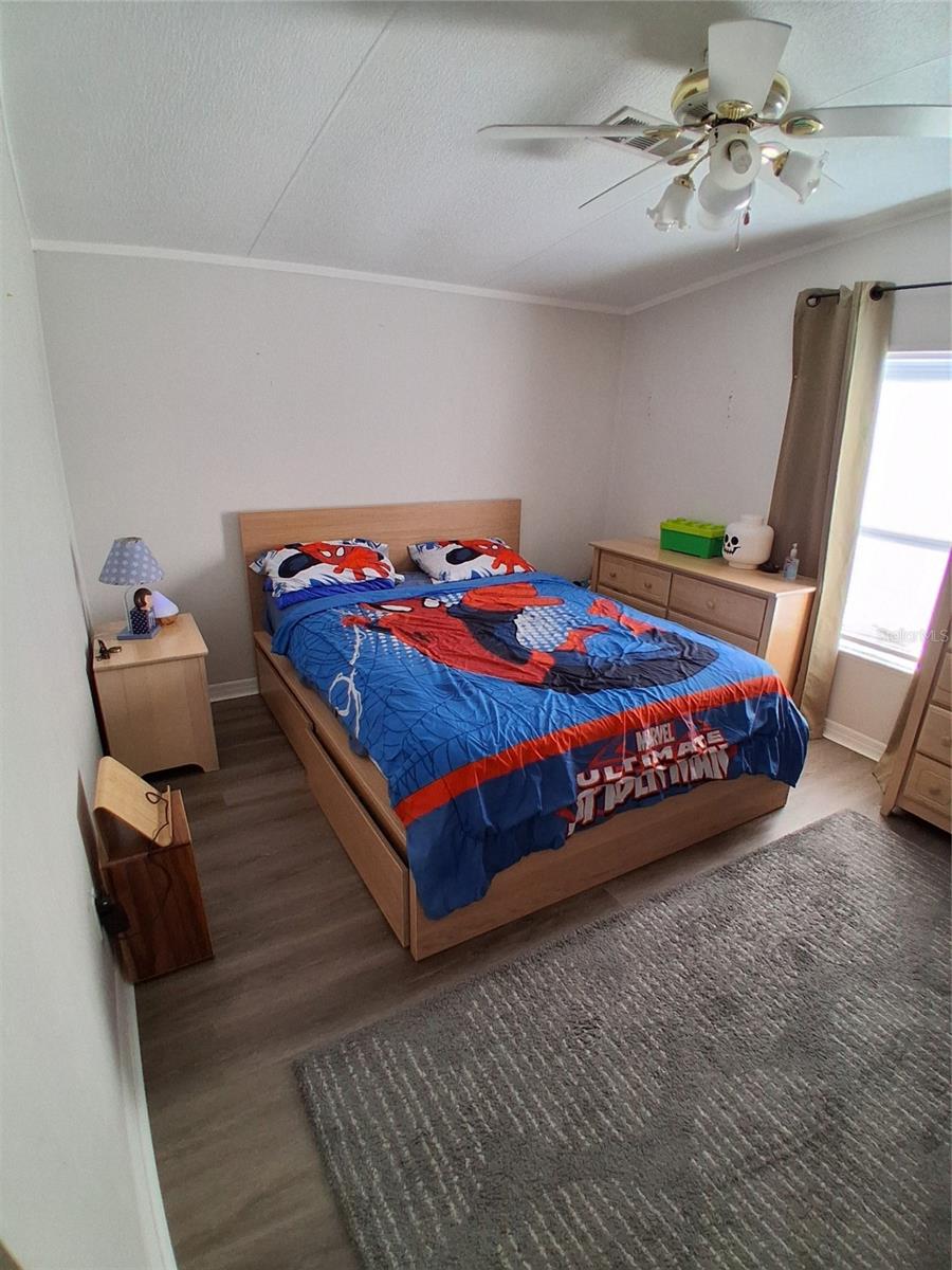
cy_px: 635
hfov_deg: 74.7
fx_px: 623
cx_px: 476
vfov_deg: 91.0
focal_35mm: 17
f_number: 2.2
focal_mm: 1.4
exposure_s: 1/120
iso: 160
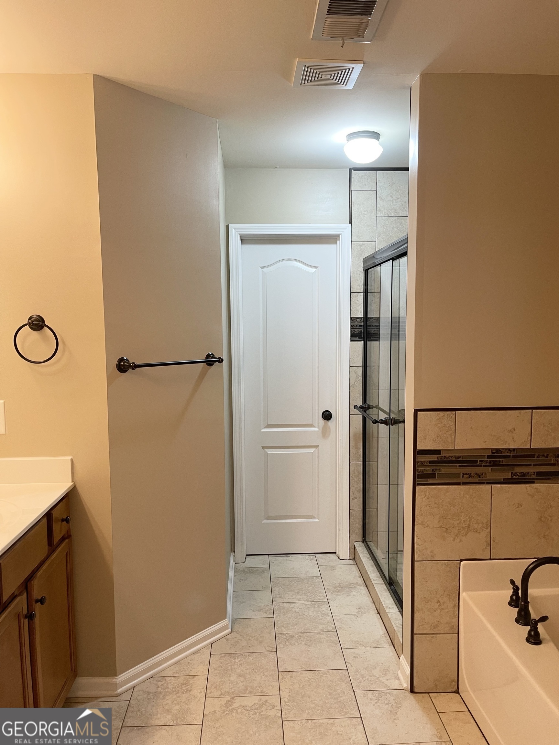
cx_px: 280
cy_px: 372
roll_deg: +0.3
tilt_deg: -5.7
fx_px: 538
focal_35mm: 25
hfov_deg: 54.9
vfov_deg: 69.4
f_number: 1.6
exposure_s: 1/60
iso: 100
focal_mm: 5.1
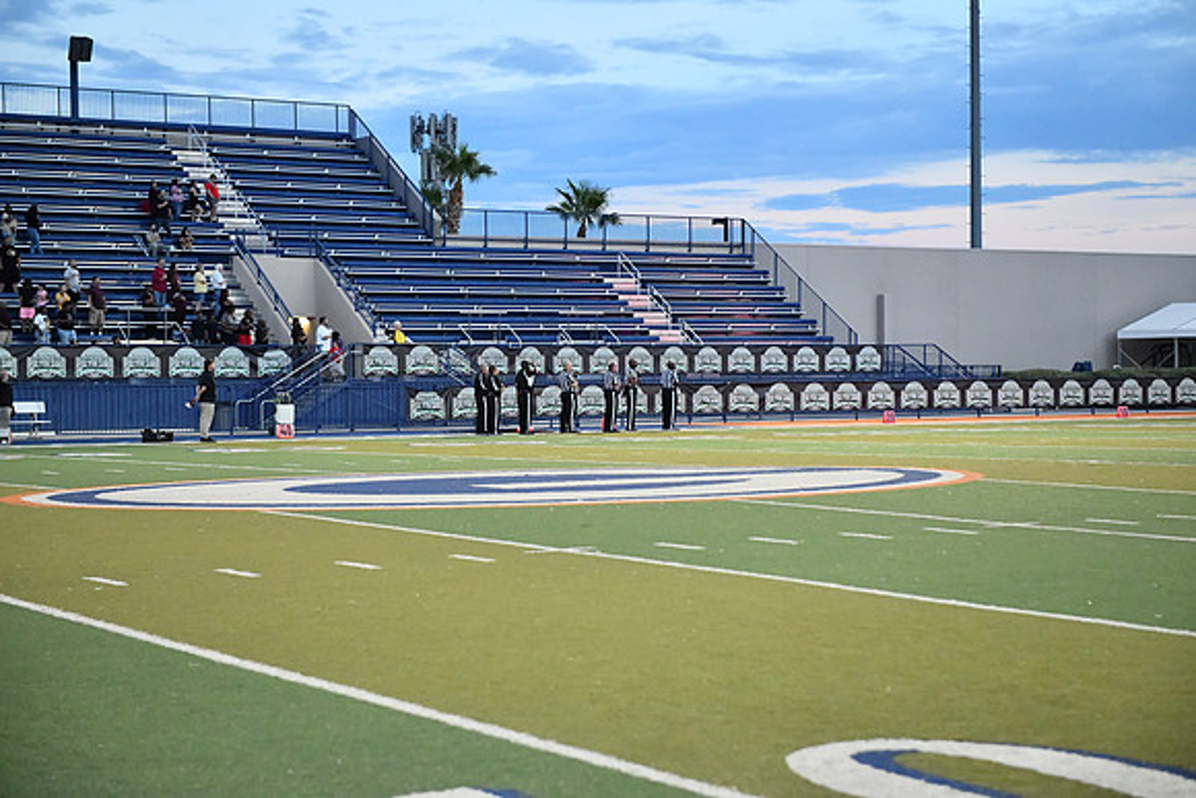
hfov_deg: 28.8
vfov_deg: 19.5
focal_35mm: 70
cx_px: 598
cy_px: 399
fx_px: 2326
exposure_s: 1/2500
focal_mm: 70
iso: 9000
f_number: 3.2
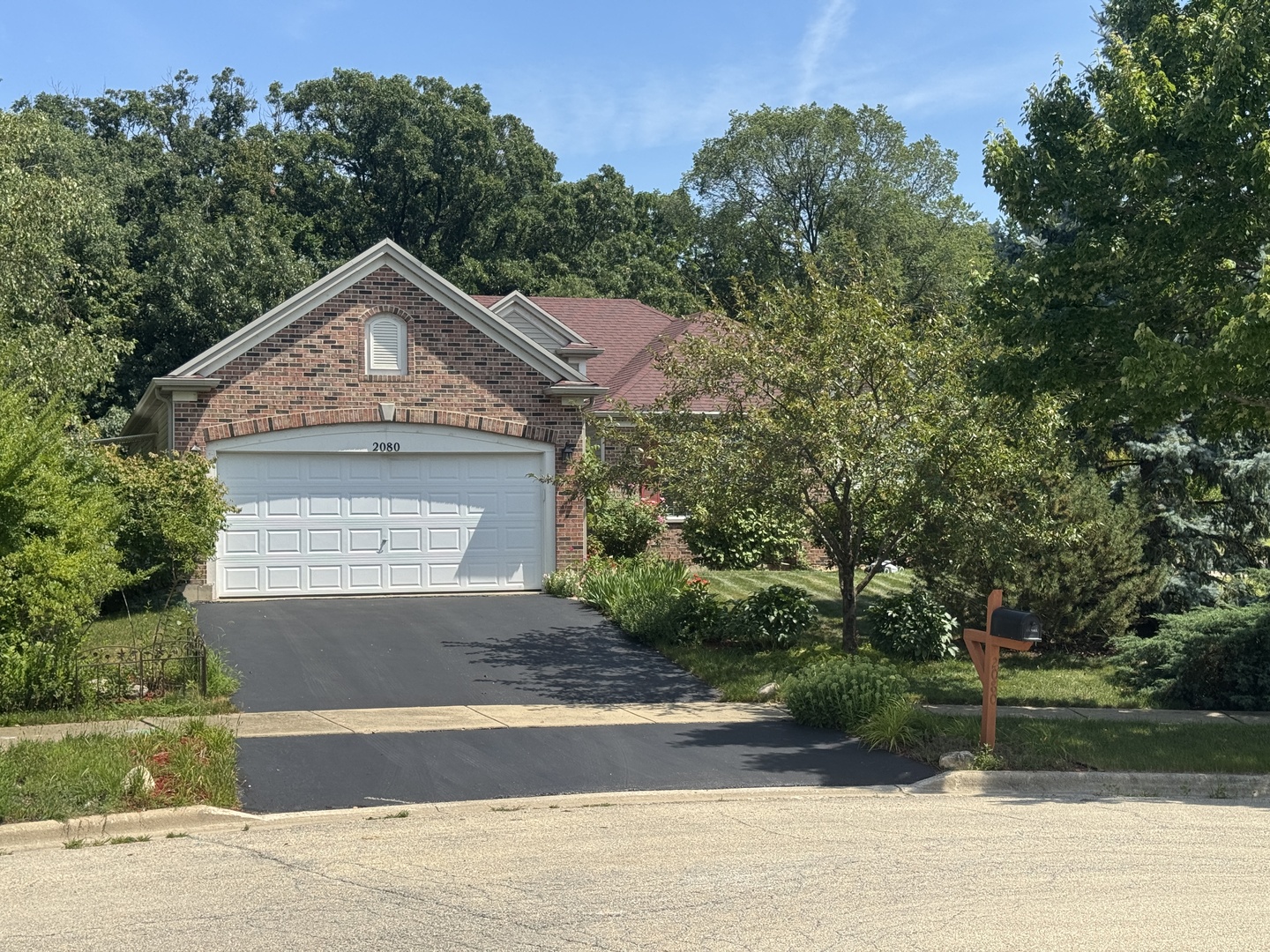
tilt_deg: +0.4
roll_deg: +0.3
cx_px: 635
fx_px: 1761
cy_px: 476
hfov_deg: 39.7
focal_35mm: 48
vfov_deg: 30.3
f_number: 1.78
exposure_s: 1/3257
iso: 64
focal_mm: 6.76
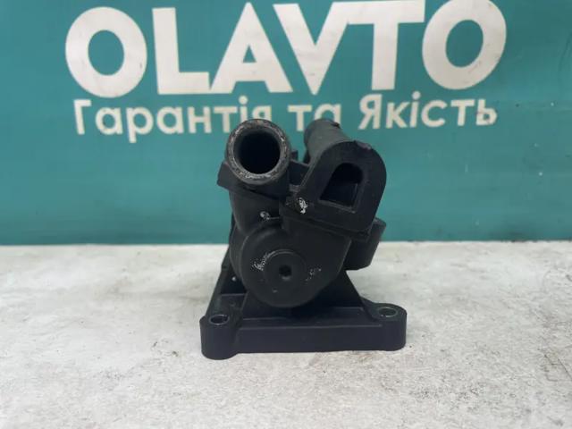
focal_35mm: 26
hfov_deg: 67.3
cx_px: 286
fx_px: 430
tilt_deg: -13.6
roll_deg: +1.6
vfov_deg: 53.1
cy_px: 214
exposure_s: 1/100
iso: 100
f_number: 1.6
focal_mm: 4.2
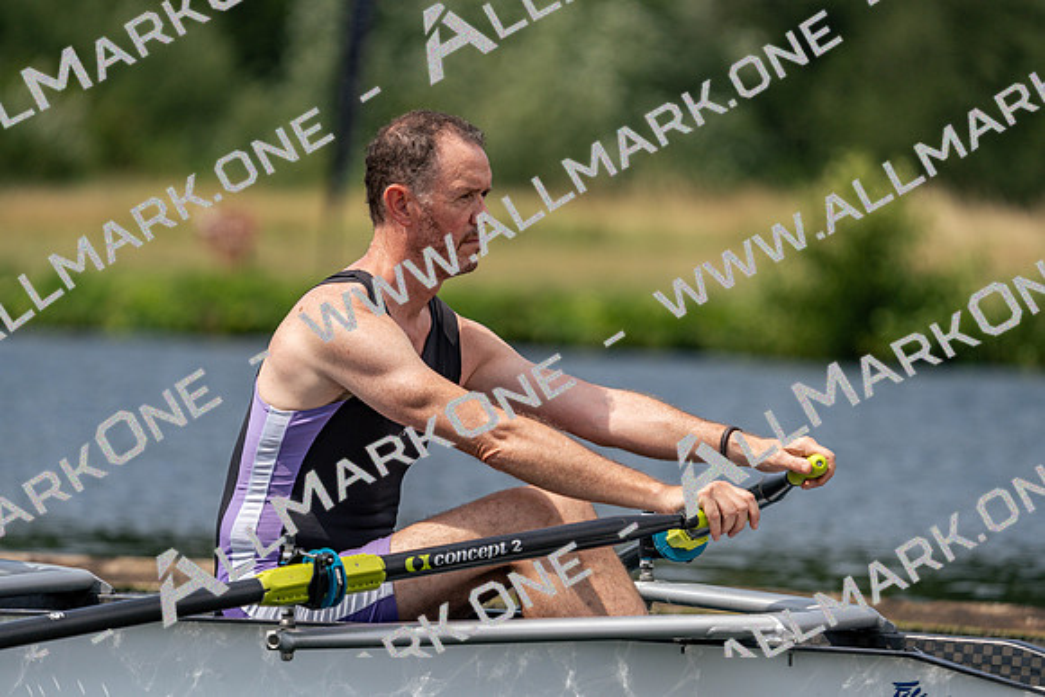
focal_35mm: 400
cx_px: 522
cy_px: 348
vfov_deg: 3.4
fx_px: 11613
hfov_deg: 5.2
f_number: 6.3
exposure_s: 1/1600
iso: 250
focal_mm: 400
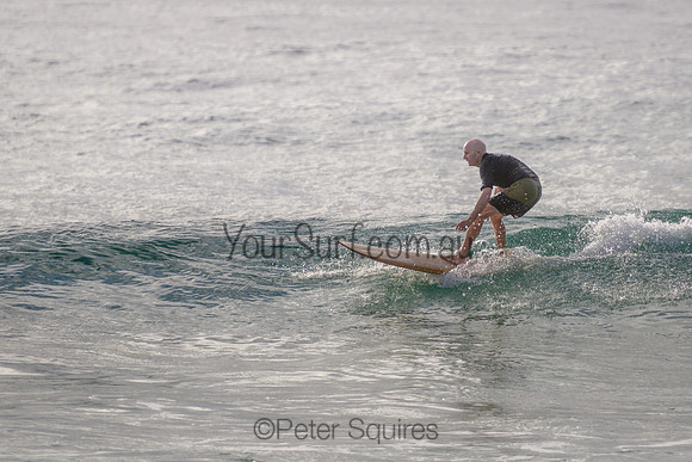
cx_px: 474
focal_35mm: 550
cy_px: 146
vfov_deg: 2.5
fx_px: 10578
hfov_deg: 3.7
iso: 180
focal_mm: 400
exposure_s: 1/2000
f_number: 5.6
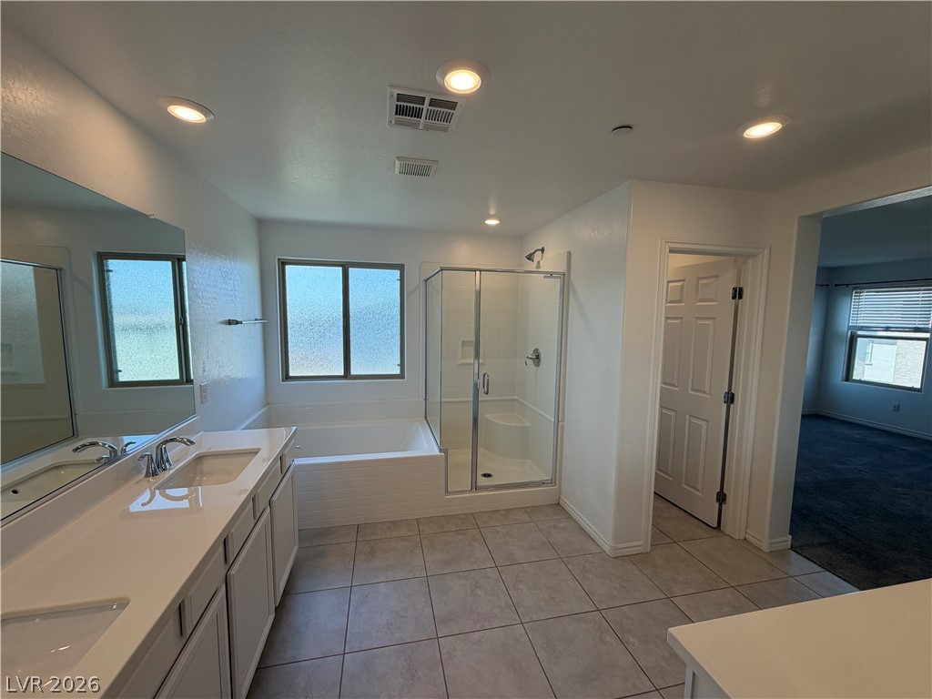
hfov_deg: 102.1
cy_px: 350
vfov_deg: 85.7
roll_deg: -0.1
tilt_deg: -5.7
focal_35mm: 14
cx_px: 466
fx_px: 377
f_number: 2.2
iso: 64
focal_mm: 2.22
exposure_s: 1/136
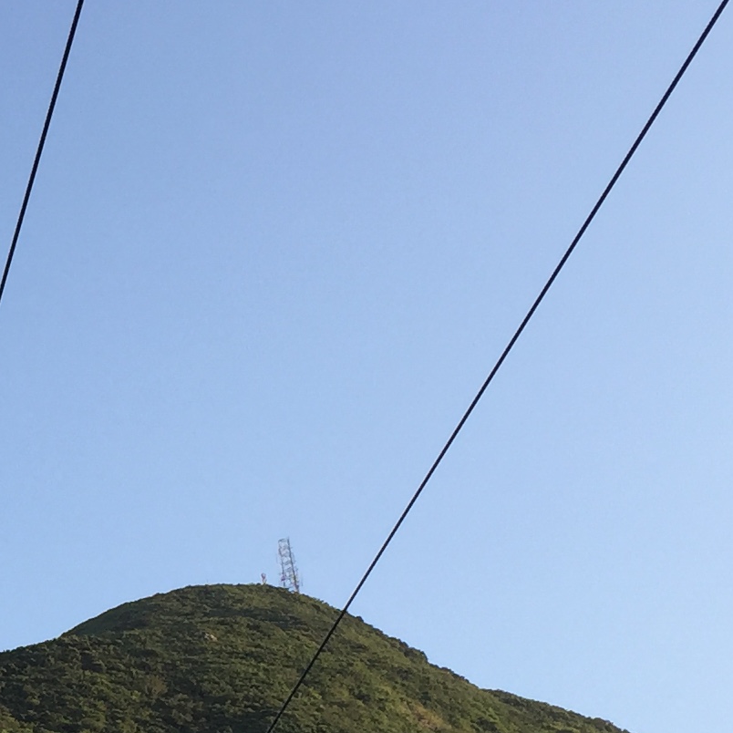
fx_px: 2492
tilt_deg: +26.9
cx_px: -306
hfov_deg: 15.6
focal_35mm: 104
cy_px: 720
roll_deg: -0.1
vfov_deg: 16.4
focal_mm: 4.15
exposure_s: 1/520
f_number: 2.2
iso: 32
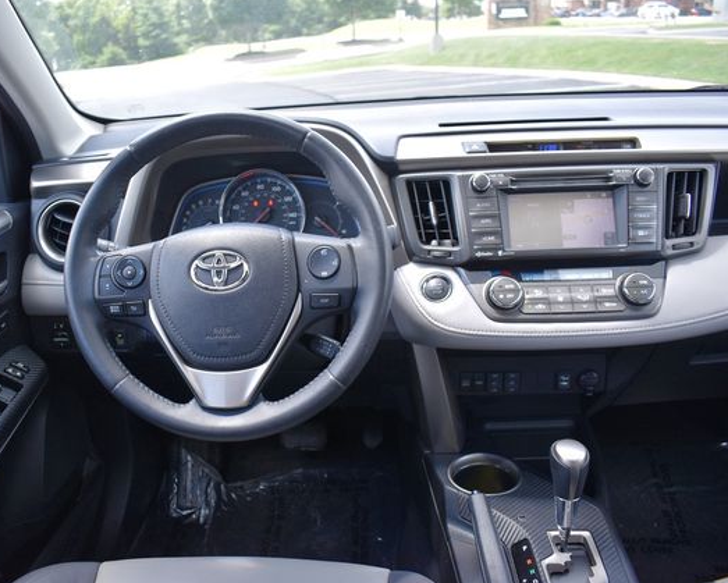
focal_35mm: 31
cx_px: 294
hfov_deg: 56.7
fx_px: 668
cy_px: 292
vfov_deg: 47.1
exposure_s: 1/250
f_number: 4.5
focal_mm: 18
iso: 400
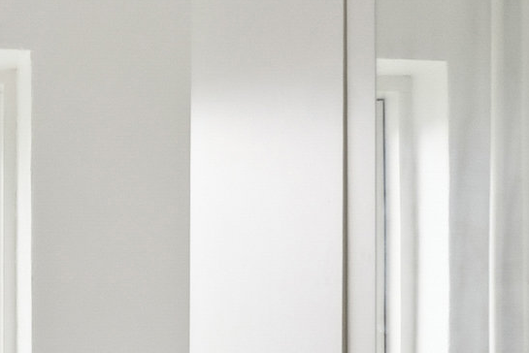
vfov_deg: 11.9
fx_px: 1637
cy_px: 477
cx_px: -215
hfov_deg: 17.0
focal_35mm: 111
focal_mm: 13.5
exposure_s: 1/15
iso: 200
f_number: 8
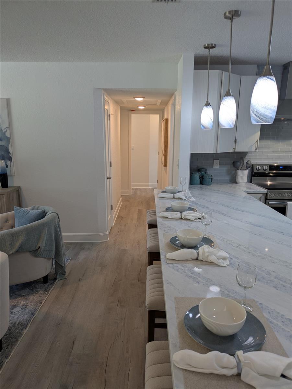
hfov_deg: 54.9
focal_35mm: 25
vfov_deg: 69.4
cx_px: 146
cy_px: 194
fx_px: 281
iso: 82
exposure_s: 1/120
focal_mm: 5.43
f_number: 1.89
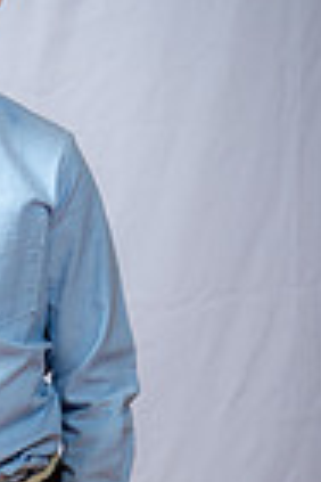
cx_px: -36
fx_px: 2220
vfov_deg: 12.2
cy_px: 533
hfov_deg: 8.2
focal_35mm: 166
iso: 250
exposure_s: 1/200
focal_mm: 52
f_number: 6.3
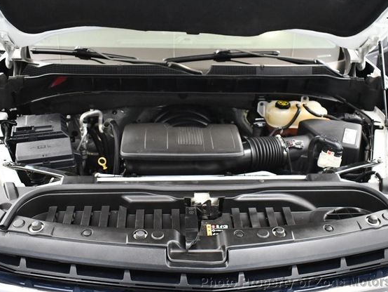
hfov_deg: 46.8
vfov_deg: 36.0
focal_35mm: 40
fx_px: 449
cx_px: 191
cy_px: 145
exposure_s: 1/80
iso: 3200
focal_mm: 18
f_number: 3.5
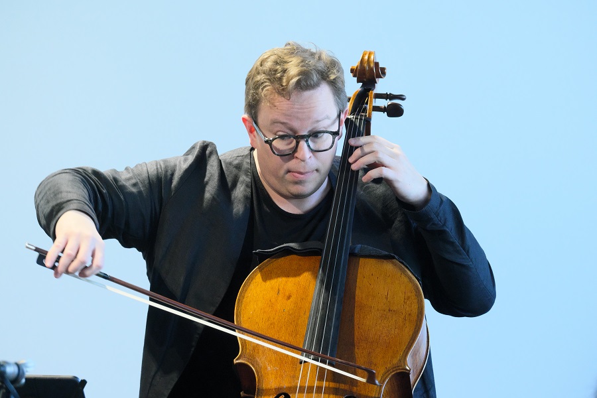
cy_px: 199
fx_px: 5638
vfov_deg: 4.0
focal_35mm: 340
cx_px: 298
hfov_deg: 6.1
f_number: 6.4
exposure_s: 1/100
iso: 5000
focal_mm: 226.6
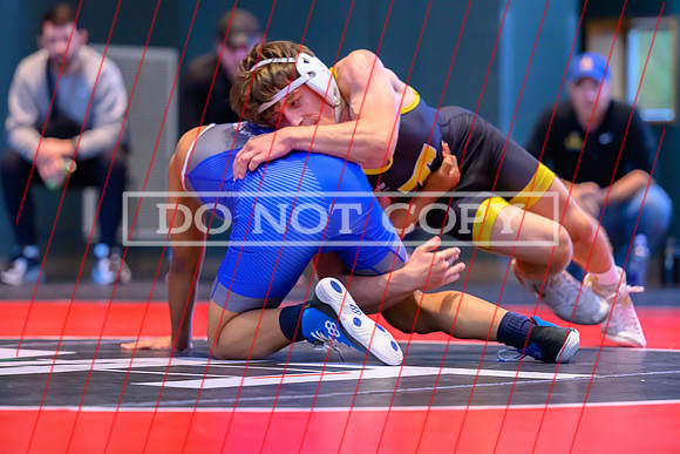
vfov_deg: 7.8
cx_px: 301
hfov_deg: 11.7
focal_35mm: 176
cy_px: 202
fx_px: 3325
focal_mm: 125
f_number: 2.8
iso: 6400
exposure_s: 1/640
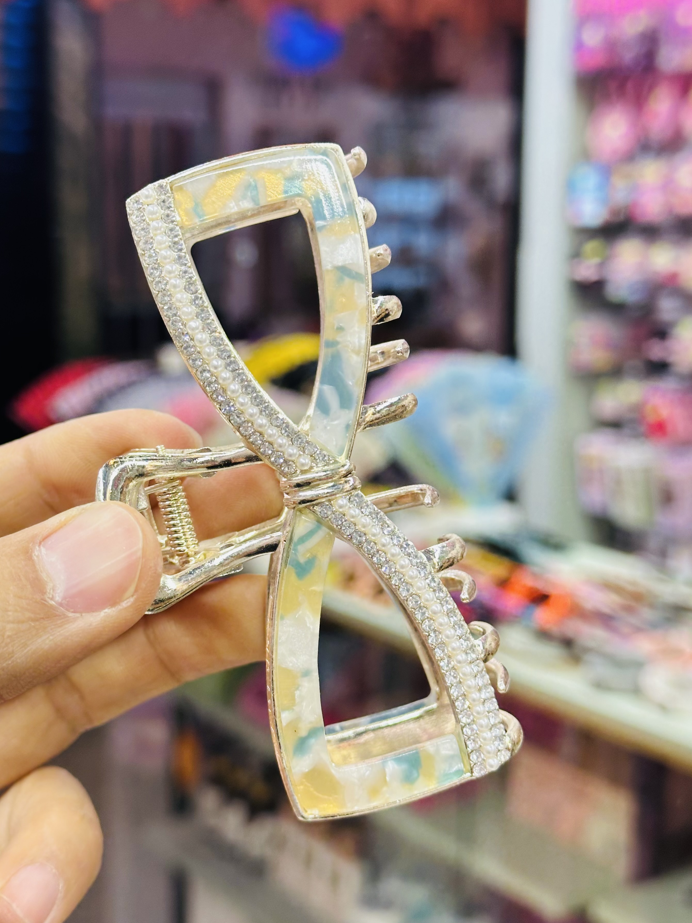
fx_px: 1439
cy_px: 473
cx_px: 320
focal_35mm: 54
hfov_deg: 27.0
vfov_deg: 35.5
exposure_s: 1/100
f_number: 1.78
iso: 125
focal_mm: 6.86
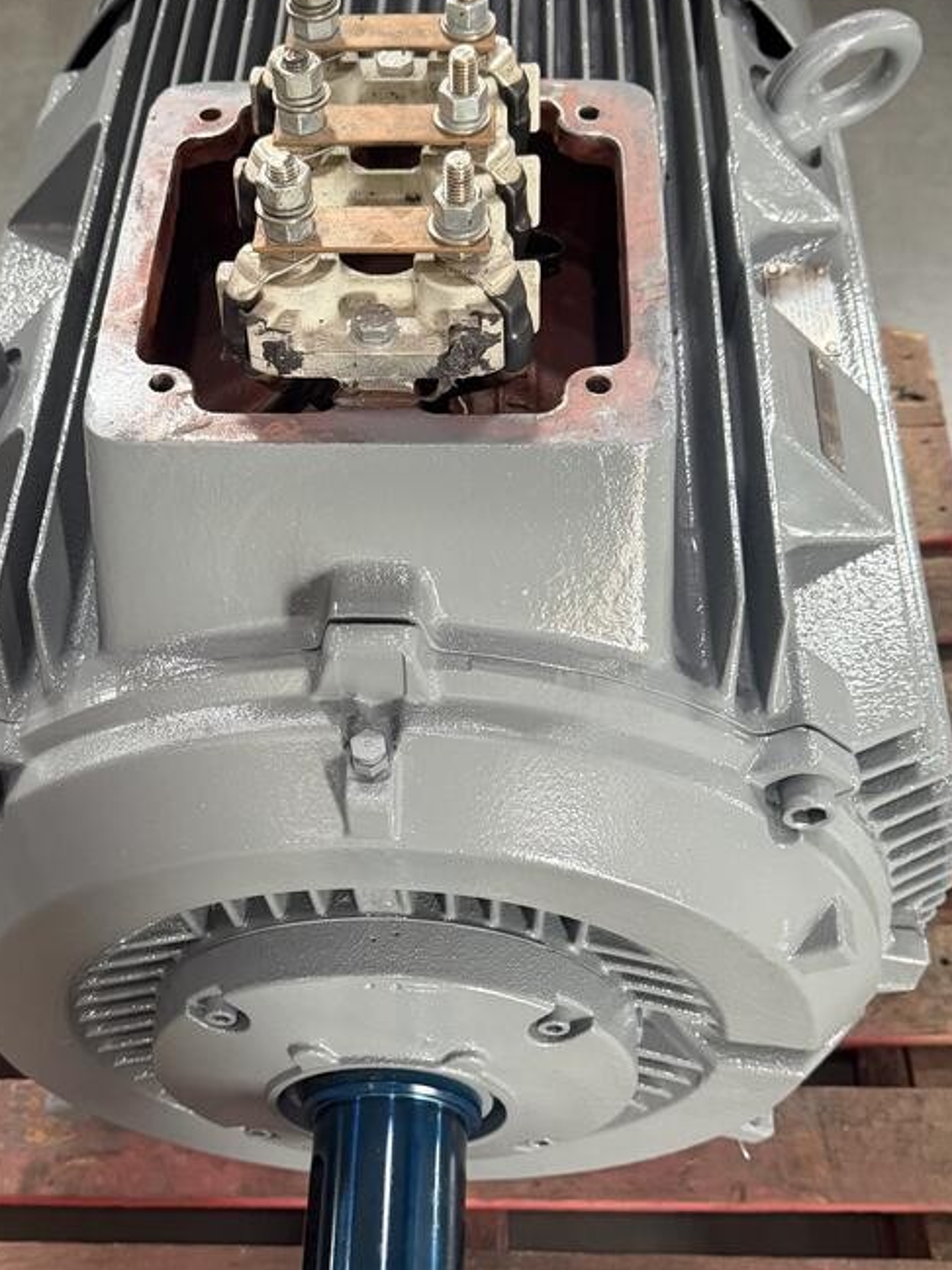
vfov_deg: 46.6
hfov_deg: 35.9
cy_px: 747
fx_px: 1467
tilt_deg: -55.7
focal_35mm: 40
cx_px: 405
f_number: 1.78
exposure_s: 1/60
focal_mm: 6.76
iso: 320
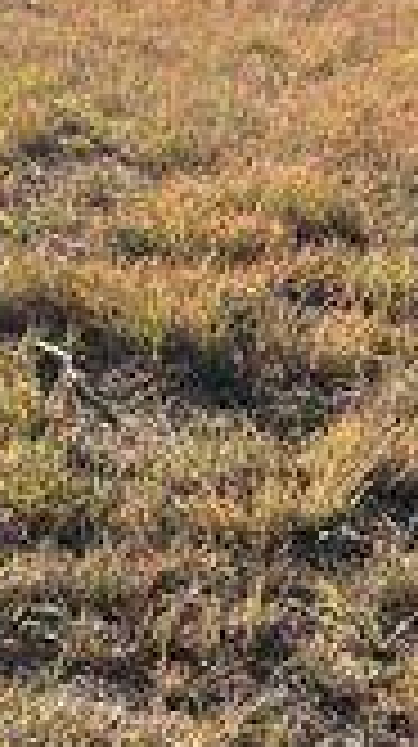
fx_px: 2589
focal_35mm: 131
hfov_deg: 9.1
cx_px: -126
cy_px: 153
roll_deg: -6.0
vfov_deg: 16.3
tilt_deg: -9.1
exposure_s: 1/4115
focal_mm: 5.7
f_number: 1.5
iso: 50
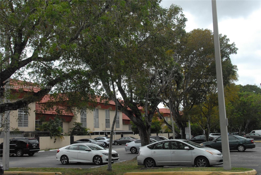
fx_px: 305
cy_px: 88
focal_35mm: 42
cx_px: 130
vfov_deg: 32.0
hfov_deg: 46.4
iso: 1600
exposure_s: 1/640
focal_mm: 28
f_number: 13
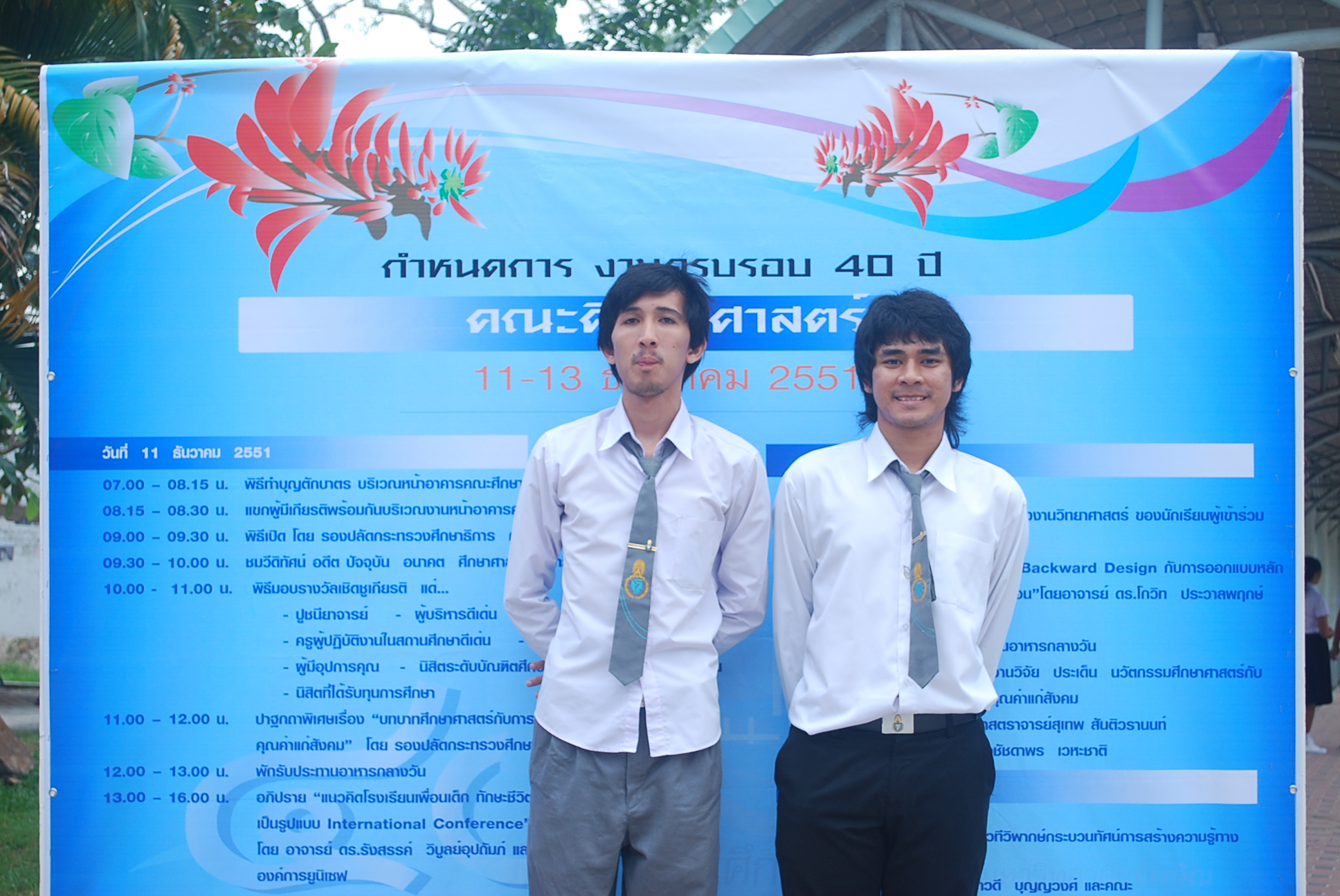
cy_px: 448
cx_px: 670
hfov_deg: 36.8
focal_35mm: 54
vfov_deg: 25.1
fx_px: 2012
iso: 200
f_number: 5.3
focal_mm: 36
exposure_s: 1/25
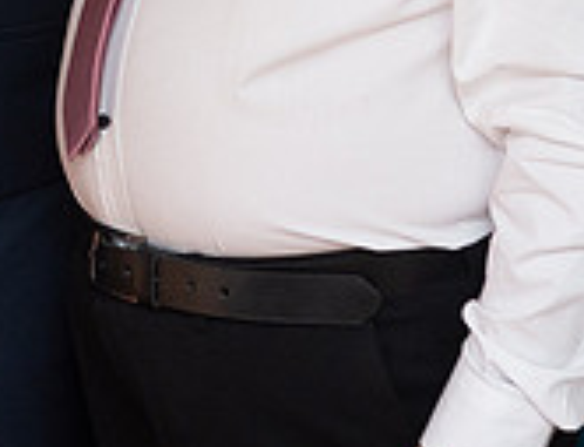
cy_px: -317
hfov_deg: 12.2
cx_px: -96
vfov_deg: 9.1
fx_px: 2685
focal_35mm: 158
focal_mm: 35
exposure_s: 1/100
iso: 1000
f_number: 2.8
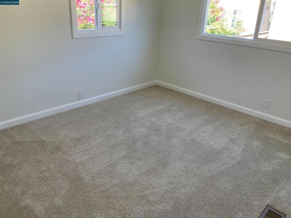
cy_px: 109
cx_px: 146
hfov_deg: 61.7
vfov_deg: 48.2
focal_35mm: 29
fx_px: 244
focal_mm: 3
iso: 50
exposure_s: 1/122
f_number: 1.8
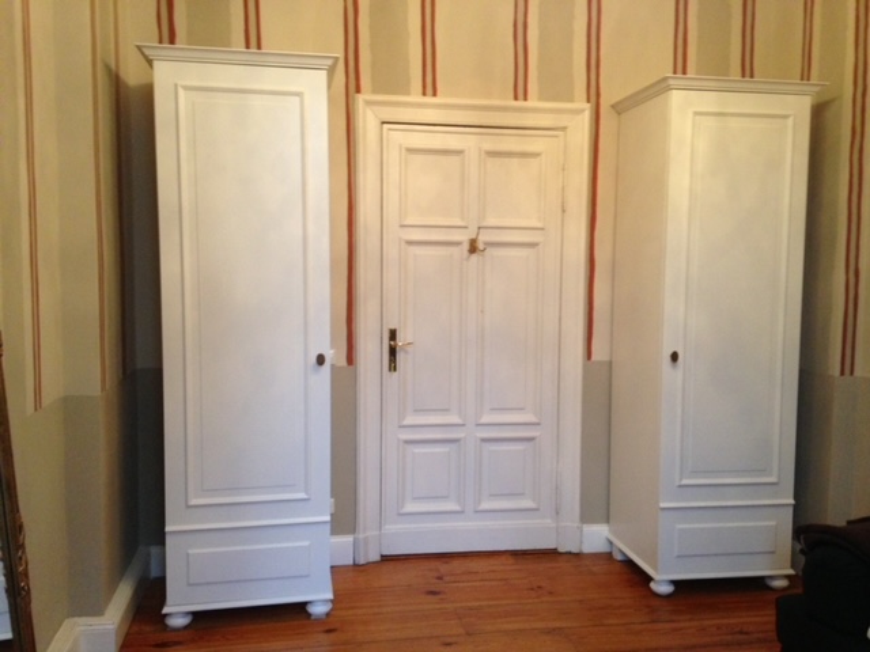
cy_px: 326
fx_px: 829
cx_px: 435
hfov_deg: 55.4
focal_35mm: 33
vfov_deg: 42.9
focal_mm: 4.13
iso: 200
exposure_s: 1/20
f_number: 2.4
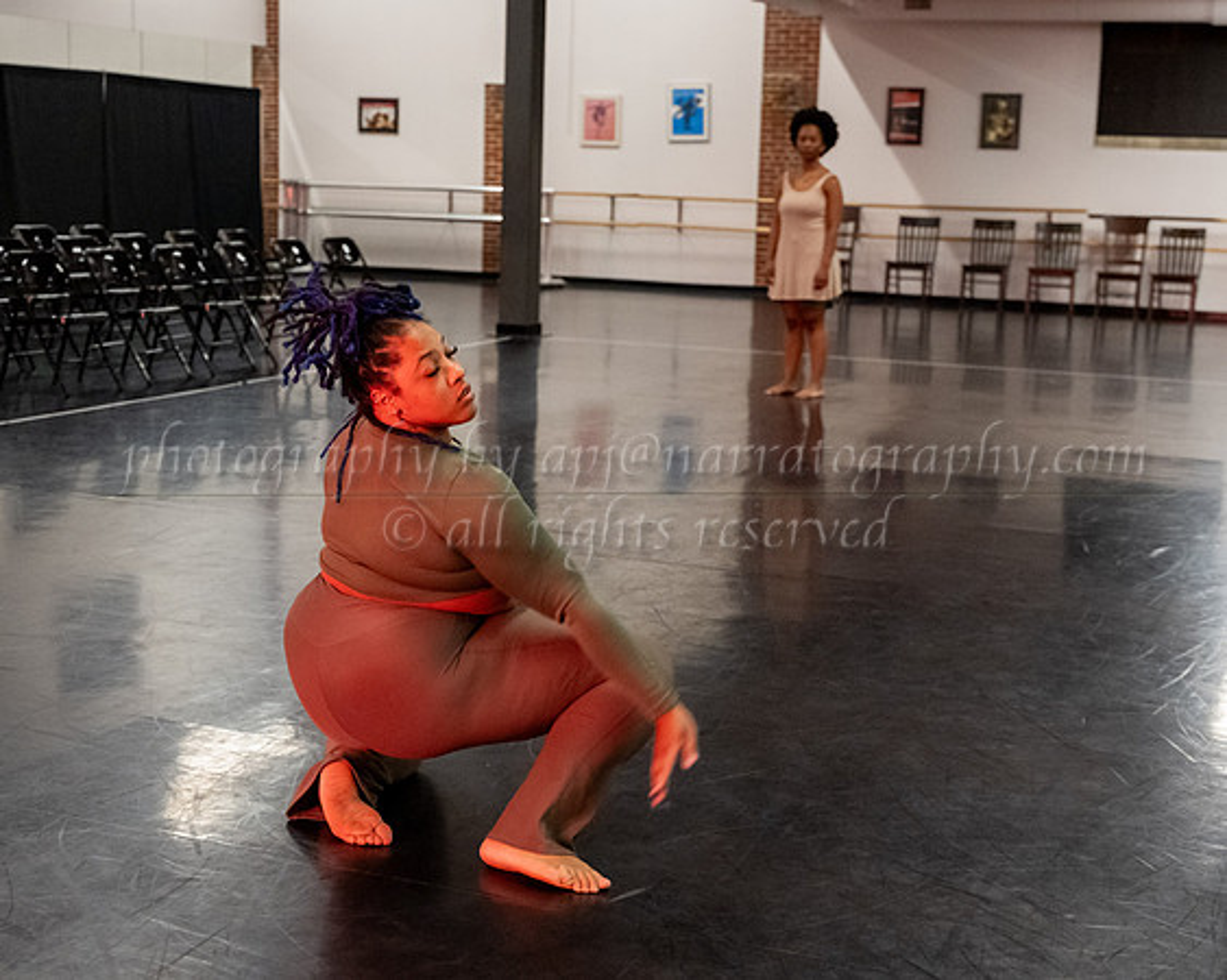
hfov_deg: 36.1
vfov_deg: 29.2
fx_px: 1885
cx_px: 614
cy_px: 490
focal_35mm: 52
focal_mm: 45
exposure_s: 1/160
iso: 6400
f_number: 3.5
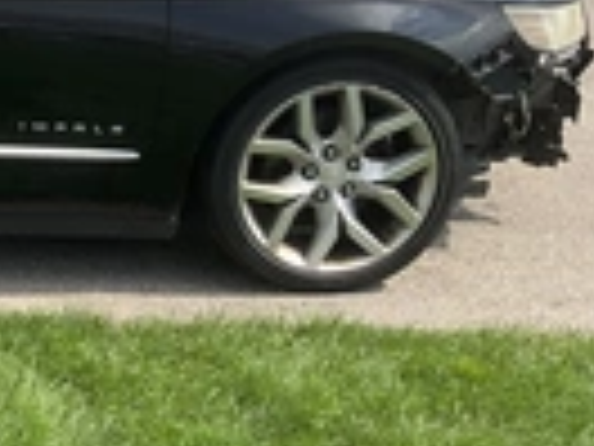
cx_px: -256
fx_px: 1510
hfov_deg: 19.7
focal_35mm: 88
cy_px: 77
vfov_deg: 16.6
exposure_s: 1/1195
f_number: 1.8
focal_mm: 3
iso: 25
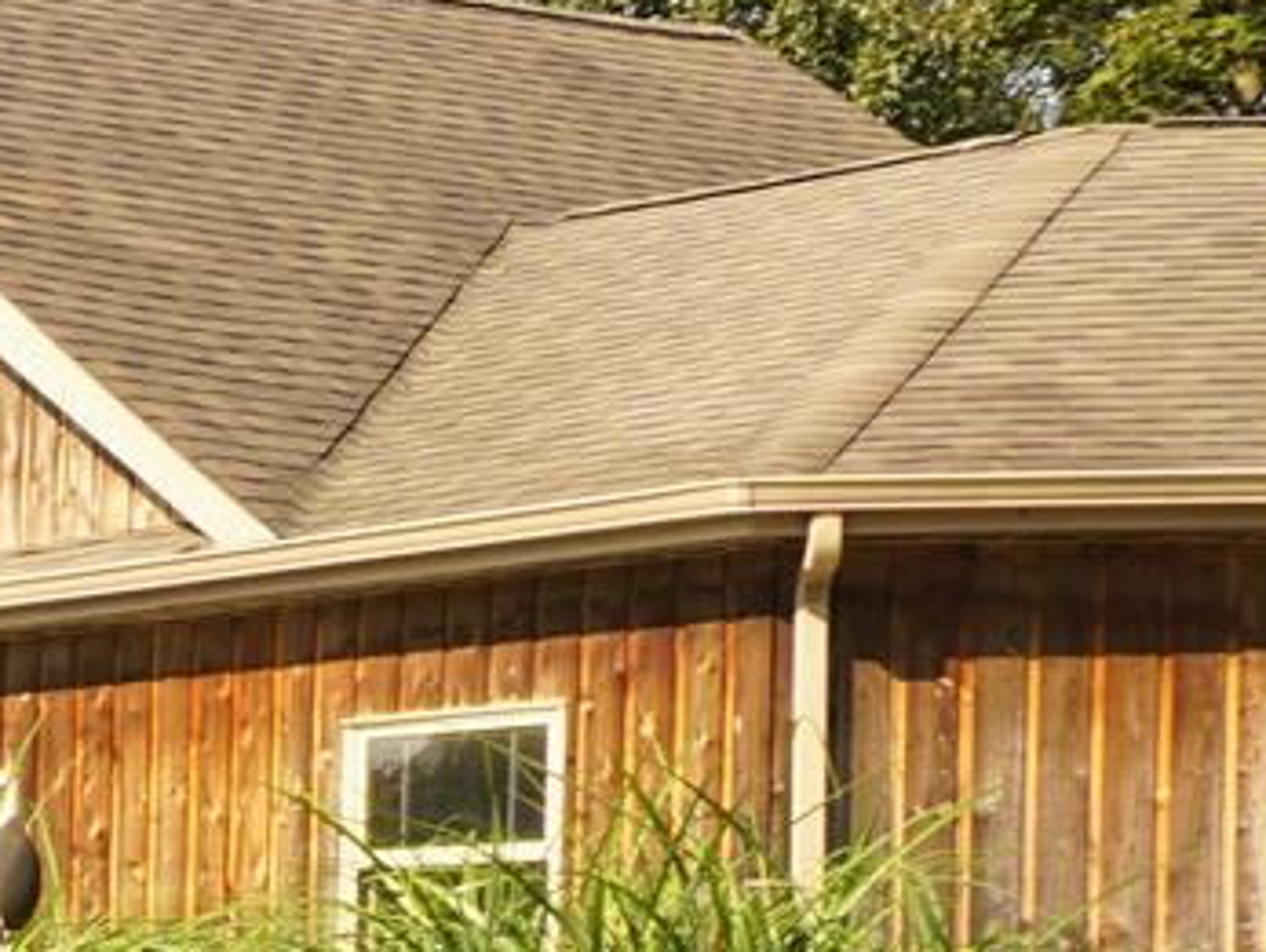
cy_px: 1246
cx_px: -2018
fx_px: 4979
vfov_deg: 10.7
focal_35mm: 136
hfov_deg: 11.3
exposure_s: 1/100
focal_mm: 16
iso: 100
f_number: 9
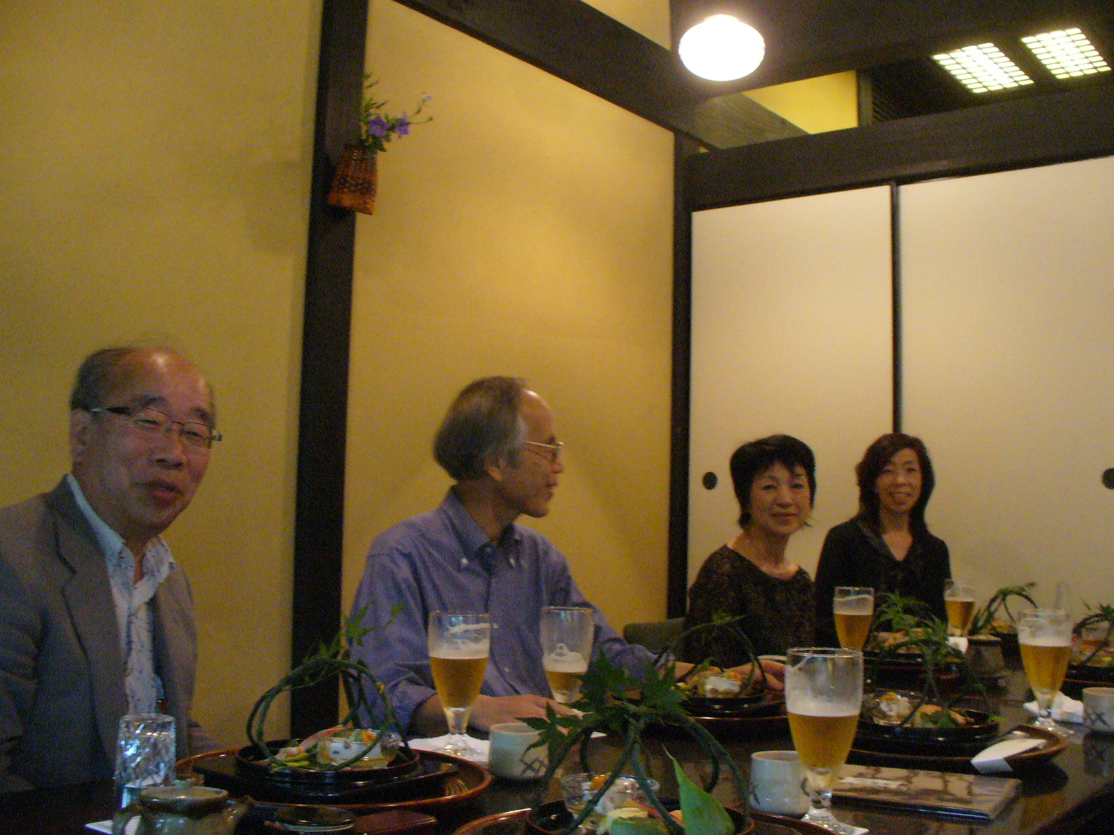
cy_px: 418
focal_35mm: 37
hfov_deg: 50.1
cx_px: 557
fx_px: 1191
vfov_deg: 38.7
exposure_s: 1/20
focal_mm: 6.1
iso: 400
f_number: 2.8
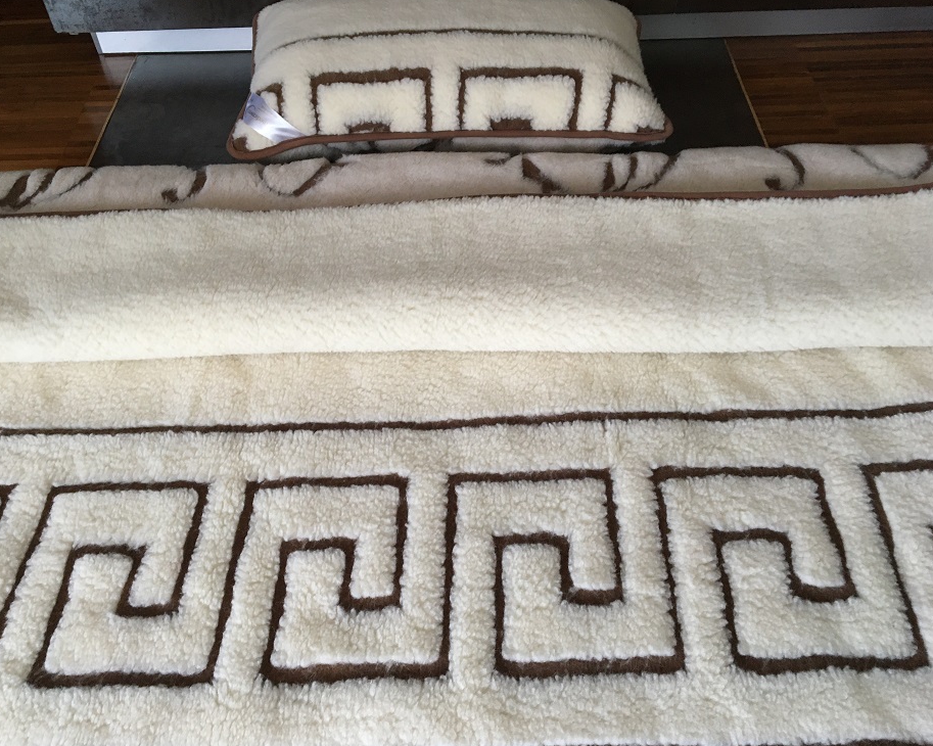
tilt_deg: -49.7
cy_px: 369
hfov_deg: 57.1
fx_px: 856
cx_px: 435
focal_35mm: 31
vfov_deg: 47.1
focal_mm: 4.15
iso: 125
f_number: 2.2
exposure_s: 1/33
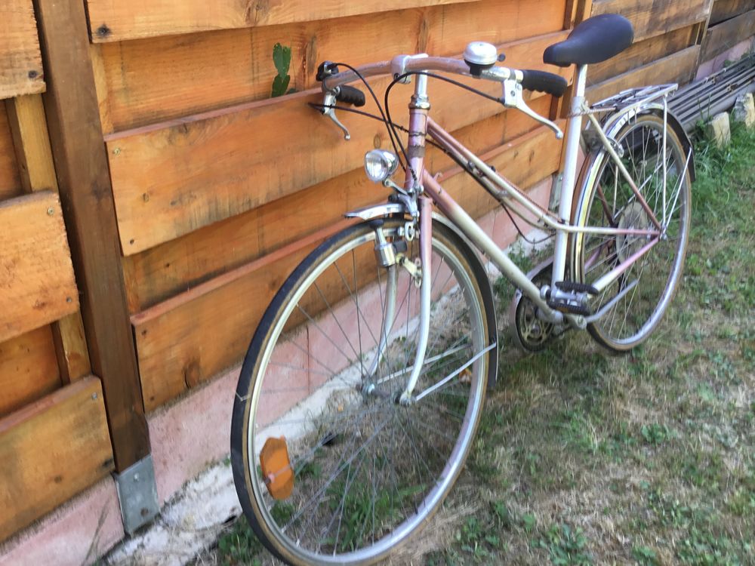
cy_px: 283
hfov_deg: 58.4
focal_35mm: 31
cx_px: 378
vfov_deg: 45.4
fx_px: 676
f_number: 2.4
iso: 25
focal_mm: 3.3
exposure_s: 1/50
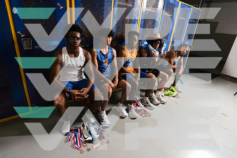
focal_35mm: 20
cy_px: 79
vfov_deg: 62.0
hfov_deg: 84.0
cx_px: 118
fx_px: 132
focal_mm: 20
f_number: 8
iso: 125
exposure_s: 1/250
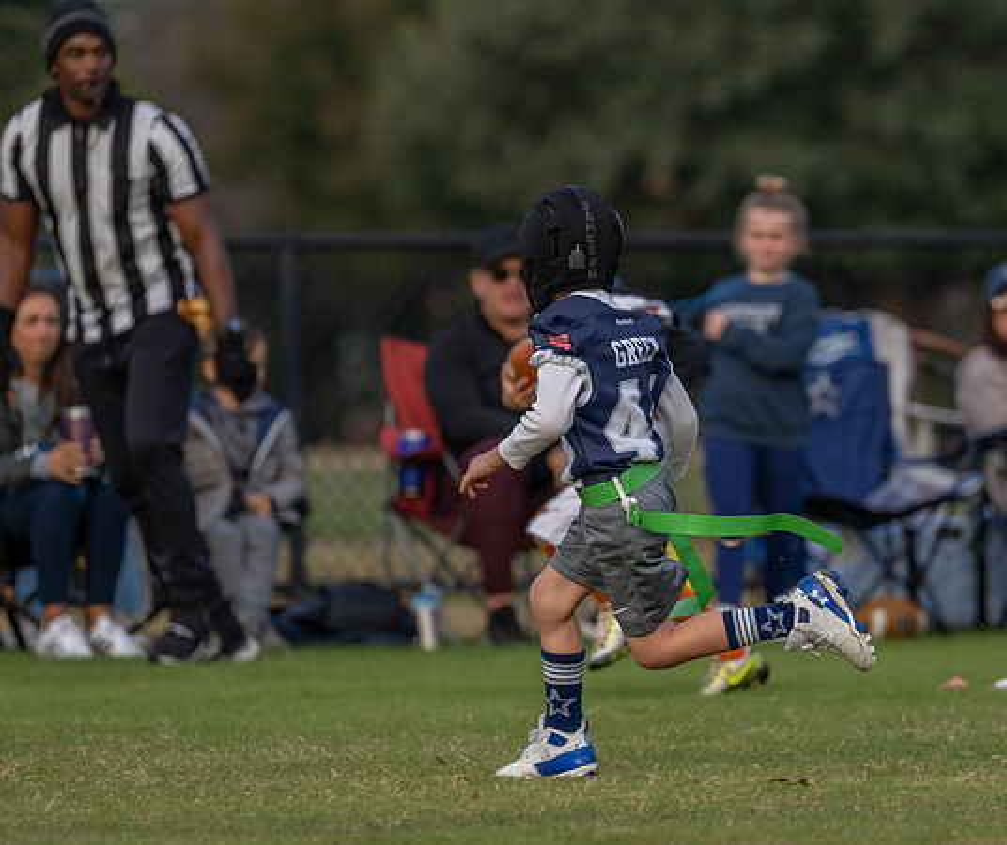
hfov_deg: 4.9
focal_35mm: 388
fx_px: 11786
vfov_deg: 4.1
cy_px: 440
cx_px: 680
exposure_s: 1/1000
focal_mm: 200
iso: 200
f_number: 2.8
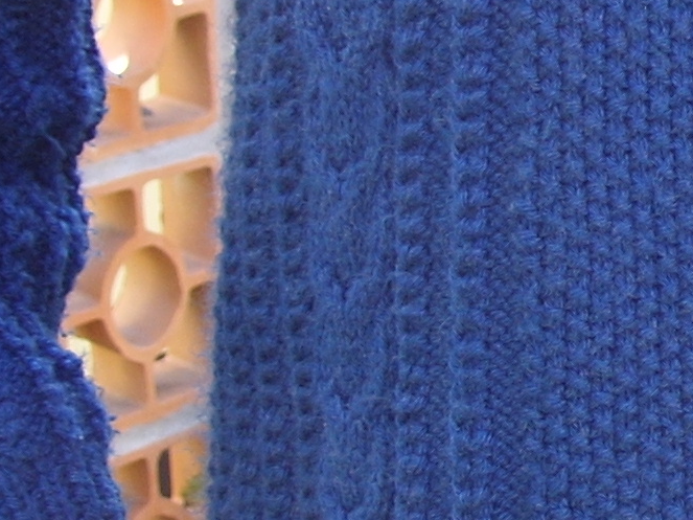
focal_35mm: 187
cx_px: 914
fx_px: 3743
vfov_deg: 7.9
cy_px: 141
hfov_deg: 10.3
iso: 50
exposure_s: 1/129
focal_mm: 7.8
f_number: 2.8
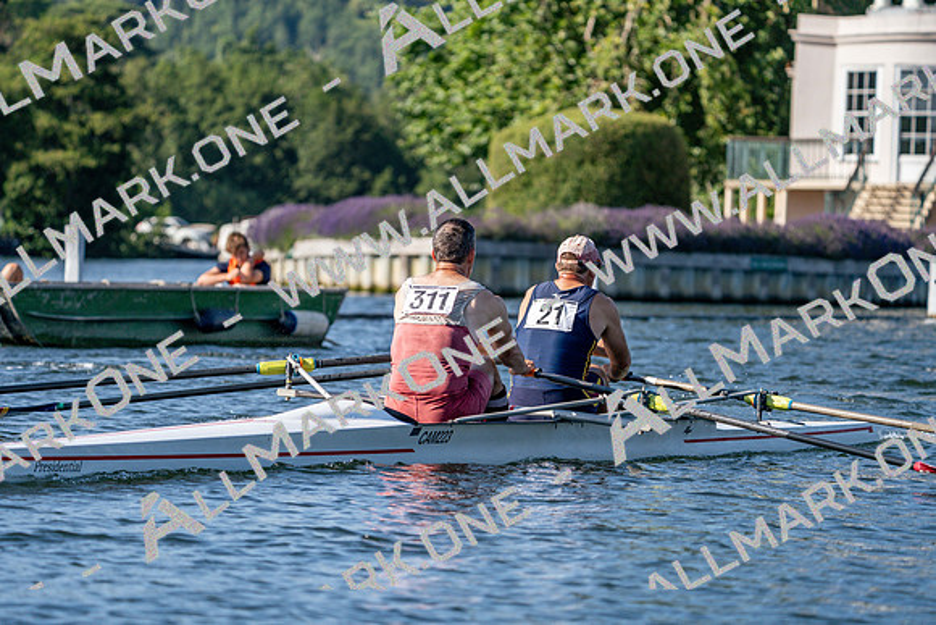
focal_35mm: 225
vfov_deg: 6.1
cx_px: 468
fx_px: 5851
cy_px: 312
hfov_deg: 9.1
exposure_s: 1/1600
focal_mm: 225
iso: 320
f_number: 5.6
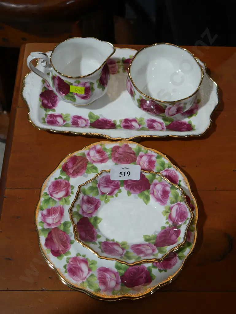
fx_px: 363
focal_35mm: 40
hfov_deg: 36.0
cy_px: 157
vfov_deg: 46.8
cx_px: 118
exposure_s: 1/80
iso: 200
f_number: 4.5
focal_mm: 20
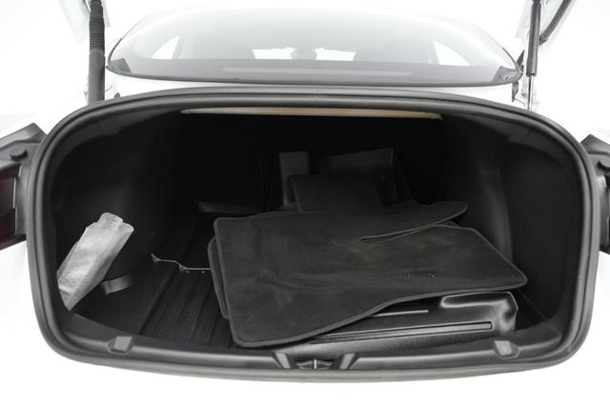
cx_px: 305
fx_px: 440
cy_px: 203
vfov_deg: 49.5
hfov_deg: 69.4
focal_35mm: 26
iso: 5000
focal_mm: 26
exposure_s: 1/160
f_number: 2.8
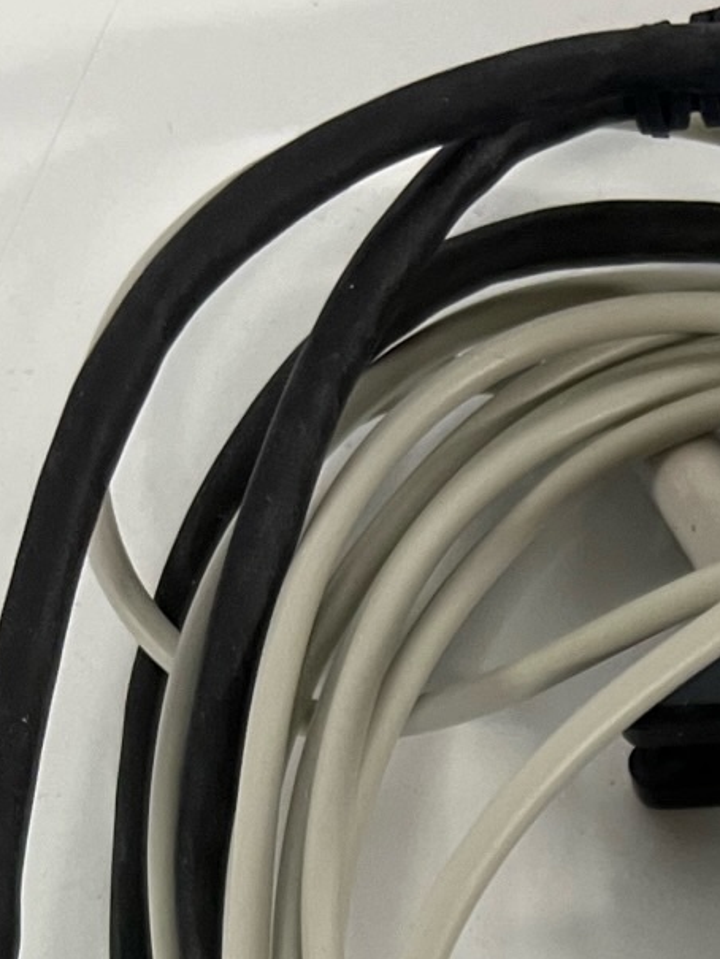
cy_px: 1369
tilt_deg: -79.2
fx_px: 2440
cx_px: 902
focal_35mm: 88
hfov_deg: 16.0
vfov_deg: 19.8
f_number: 1.6
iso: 200
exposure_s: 1/50
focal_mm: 5.1
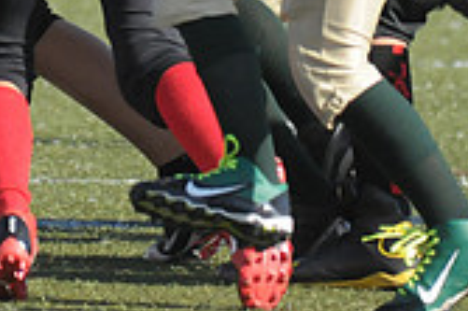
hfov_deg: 1.6
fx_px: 16260
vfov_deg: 1.1
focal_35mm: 1252
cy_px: -223
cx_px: 81
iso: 1600
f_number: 4
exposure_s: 1/5000
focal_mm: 240
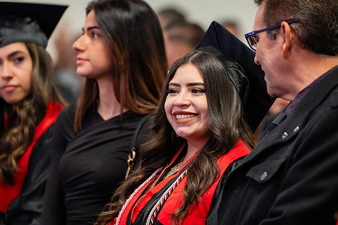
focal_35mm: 273
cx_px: 218
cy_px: 102
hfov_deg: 7.5
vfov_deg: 5.0
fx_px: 2562
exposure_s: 1/125
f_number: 2.8
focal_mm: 180
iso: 2500
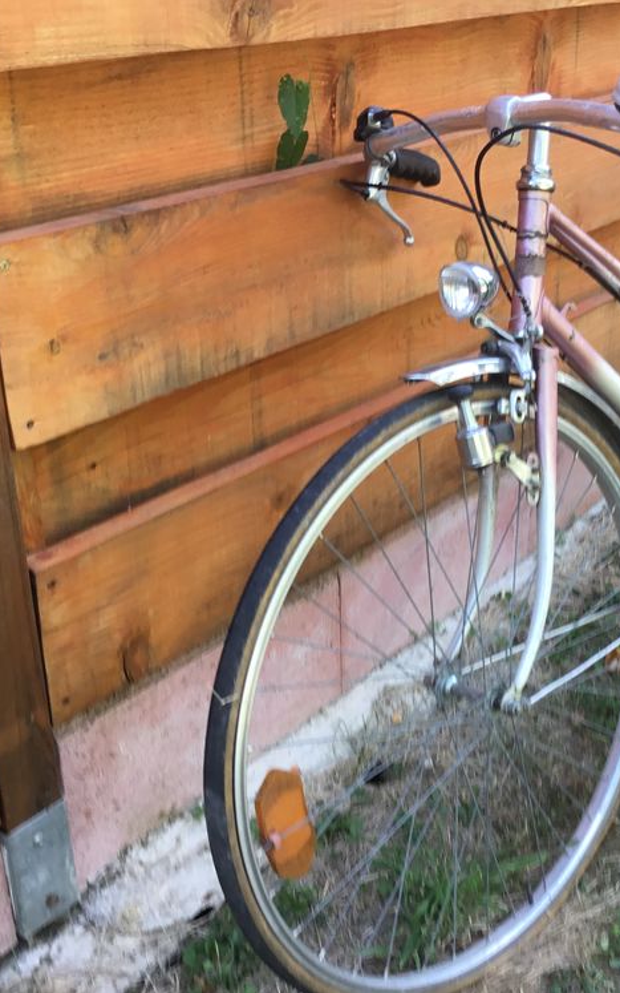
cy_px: 497
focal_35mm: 44
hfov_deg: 28.8
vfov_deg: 45.3
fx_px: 1189
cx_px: 462
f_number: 2.4
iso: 25
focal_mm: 3.3
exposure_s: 1/50
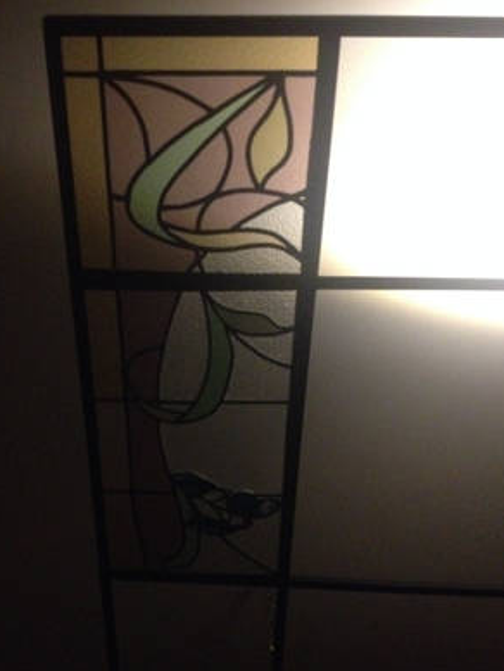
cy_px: 404
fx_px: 873
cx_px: 191
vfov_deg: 41.9
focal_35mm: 45
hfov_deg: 32.1
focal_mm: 4.28
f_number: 2.4
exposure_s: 1/15
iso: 800
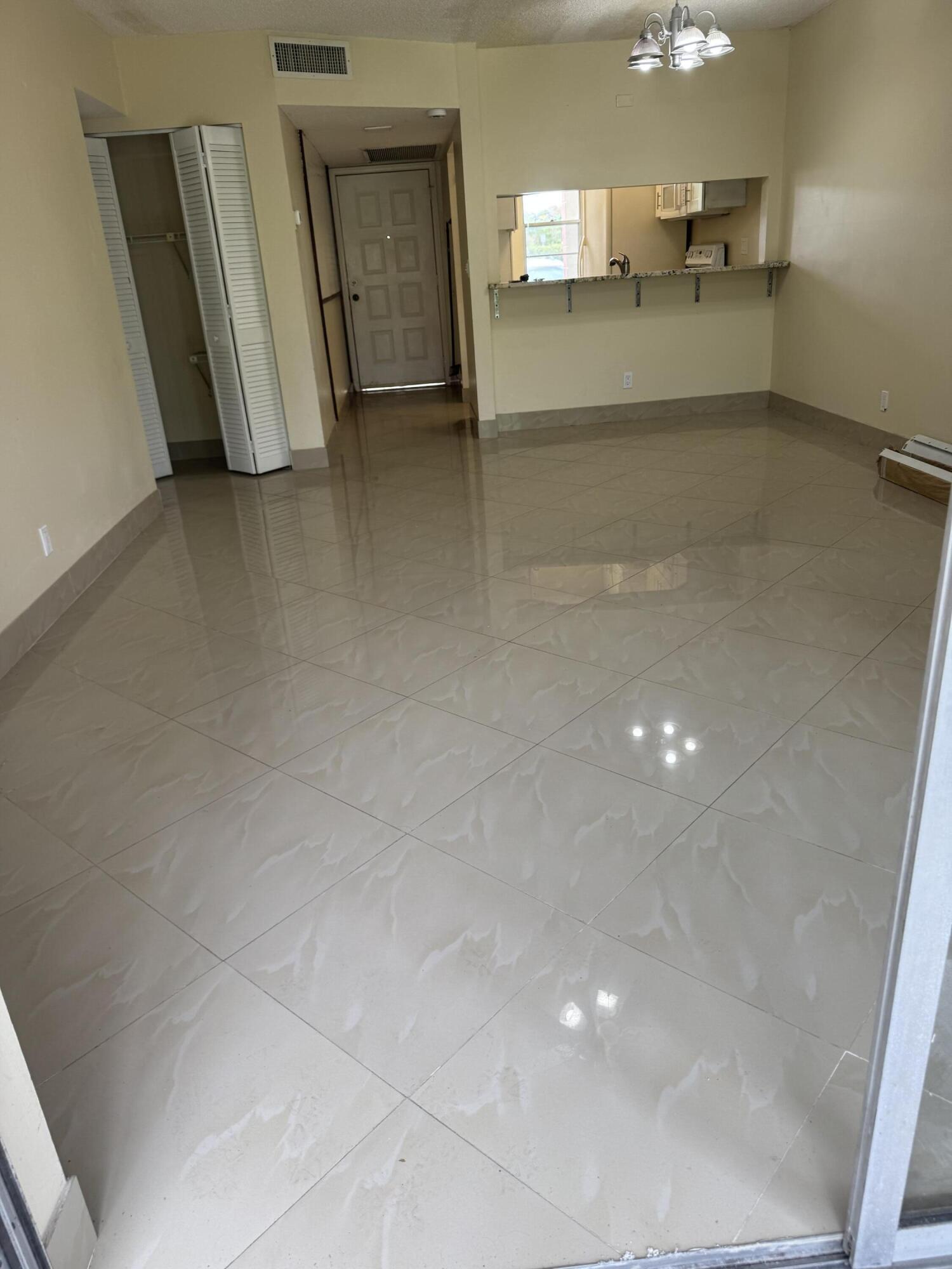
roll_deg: +4.9
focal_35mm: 24
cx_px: 476
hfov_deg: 56.8
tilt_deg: -25.0
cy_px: 634
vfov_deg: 71.6
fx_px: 880
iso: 80
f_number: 1.78
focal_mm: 6.76
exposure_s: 1/120
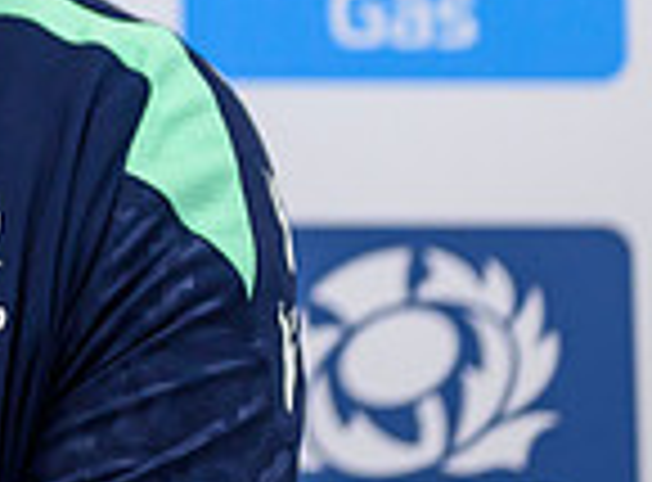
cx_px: -374
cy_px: -148
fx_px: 4345
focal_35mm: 232
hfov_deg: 8.4
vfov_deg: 6.3
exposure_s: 1/500
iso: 2000
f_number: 1.8
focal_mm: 50
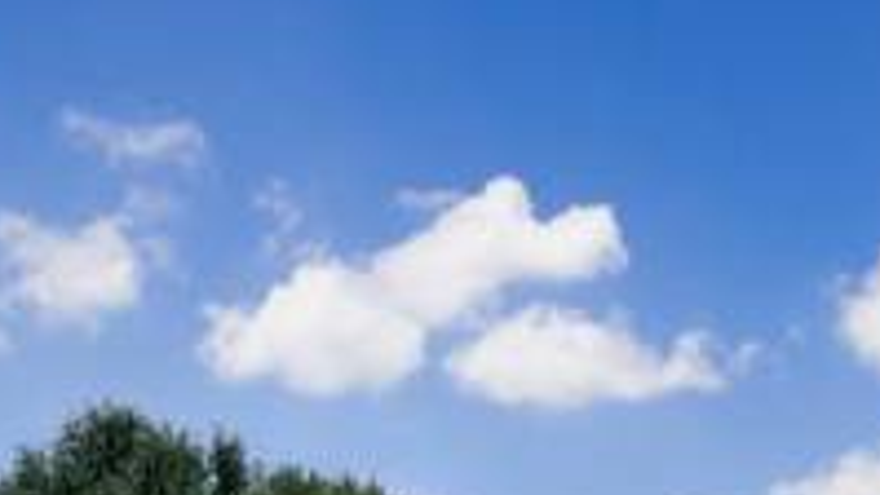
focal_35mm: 84
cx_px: 876
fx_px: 1960
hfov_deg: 24.2
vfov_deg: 12.5
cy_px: 1014
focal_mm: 6.76
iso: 80
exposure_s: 1/6711
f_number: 1.78
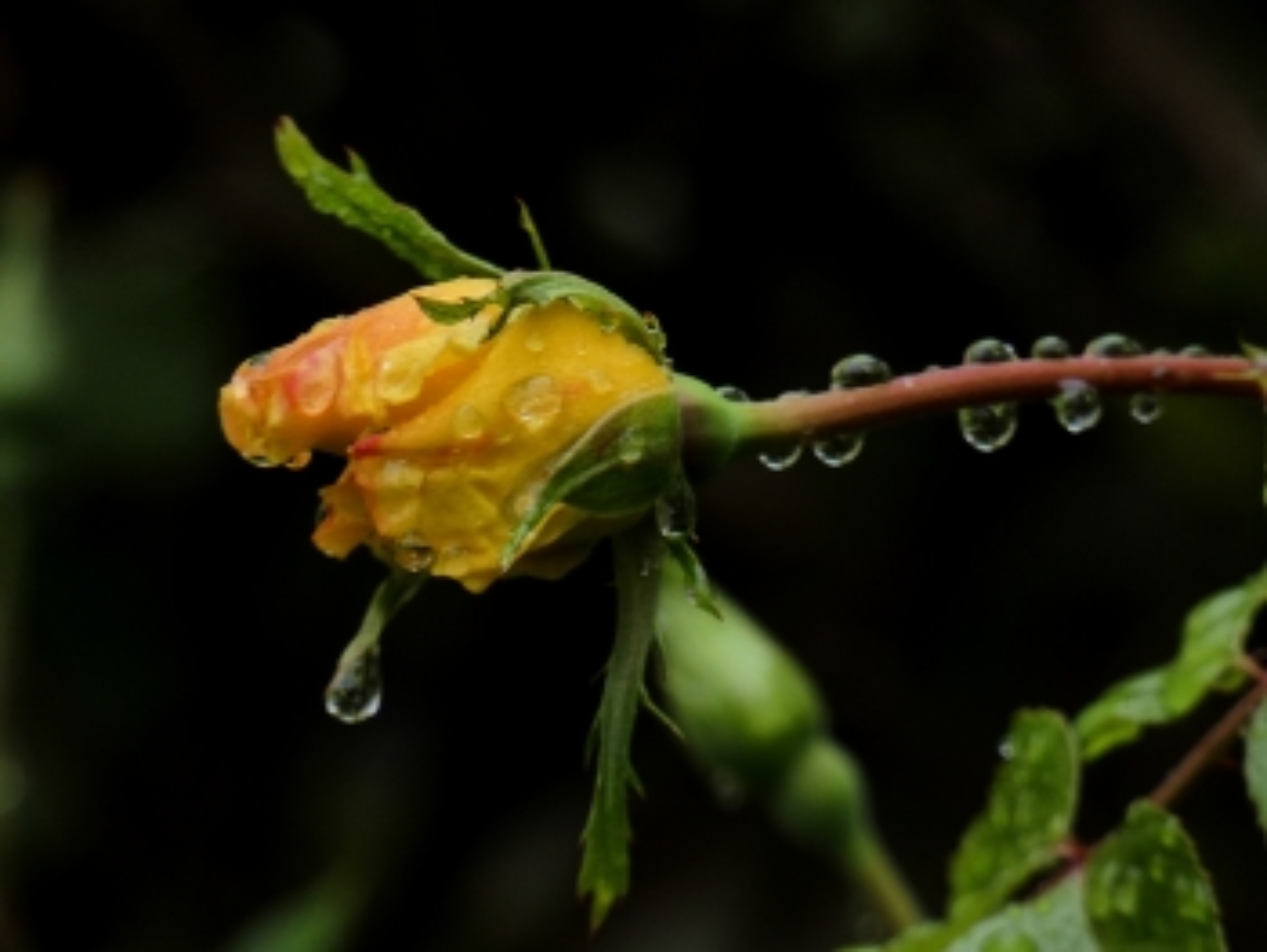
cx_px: 634
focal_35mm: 566
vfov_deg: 2.6
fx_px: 20731
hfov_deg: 3.5
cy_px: 476
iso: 80
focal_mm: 101.4
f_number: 5.6
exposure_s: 1/125
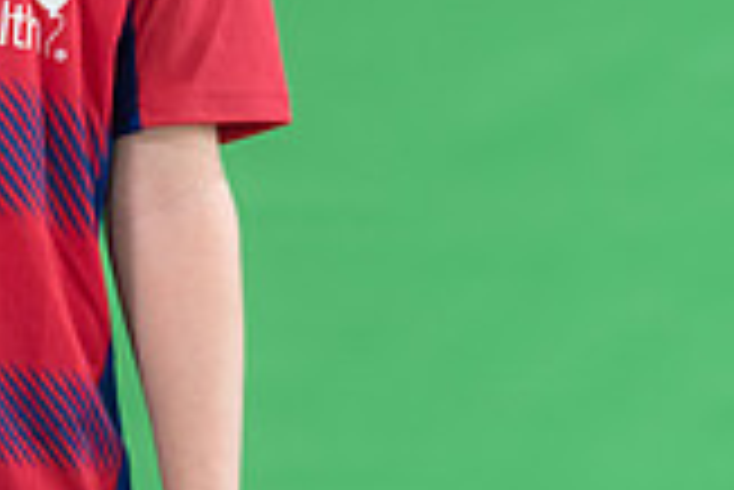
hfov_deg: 4.1
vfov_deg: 2.7
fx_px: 10285
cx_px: -122
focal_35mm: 504
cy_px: -209
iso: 1000
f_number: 2.8
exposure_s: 1/250
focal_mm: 142
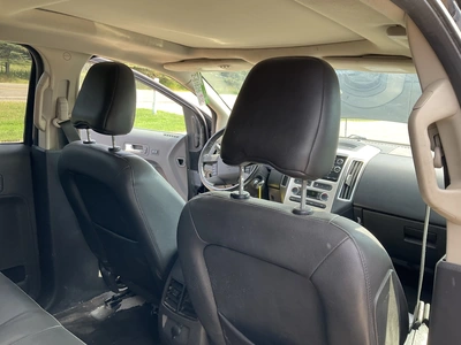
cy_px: 172
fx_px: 386
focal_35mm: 29
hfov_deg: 61.7
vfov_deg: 48.2
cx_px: 230
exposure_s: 1/122
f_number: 1.8
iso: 32
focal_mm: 3
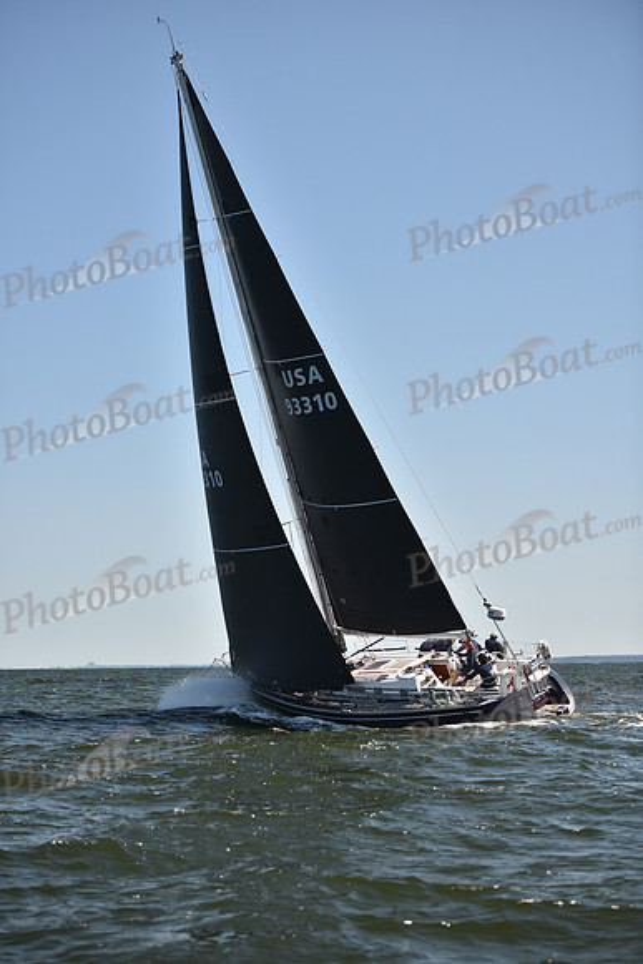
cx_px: 322
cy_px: 482
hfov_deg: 19.5
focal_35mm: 70
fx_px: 1874
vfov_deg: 28.8
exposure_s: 1/1600
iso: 250
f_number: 2.8
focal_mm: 70
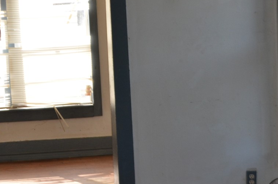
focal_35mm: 121
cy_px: 48
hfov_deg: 16.7
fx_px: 933
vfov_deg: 11.3
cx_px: 30
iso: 360
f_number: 4.5
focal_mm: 28
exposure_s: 1/125
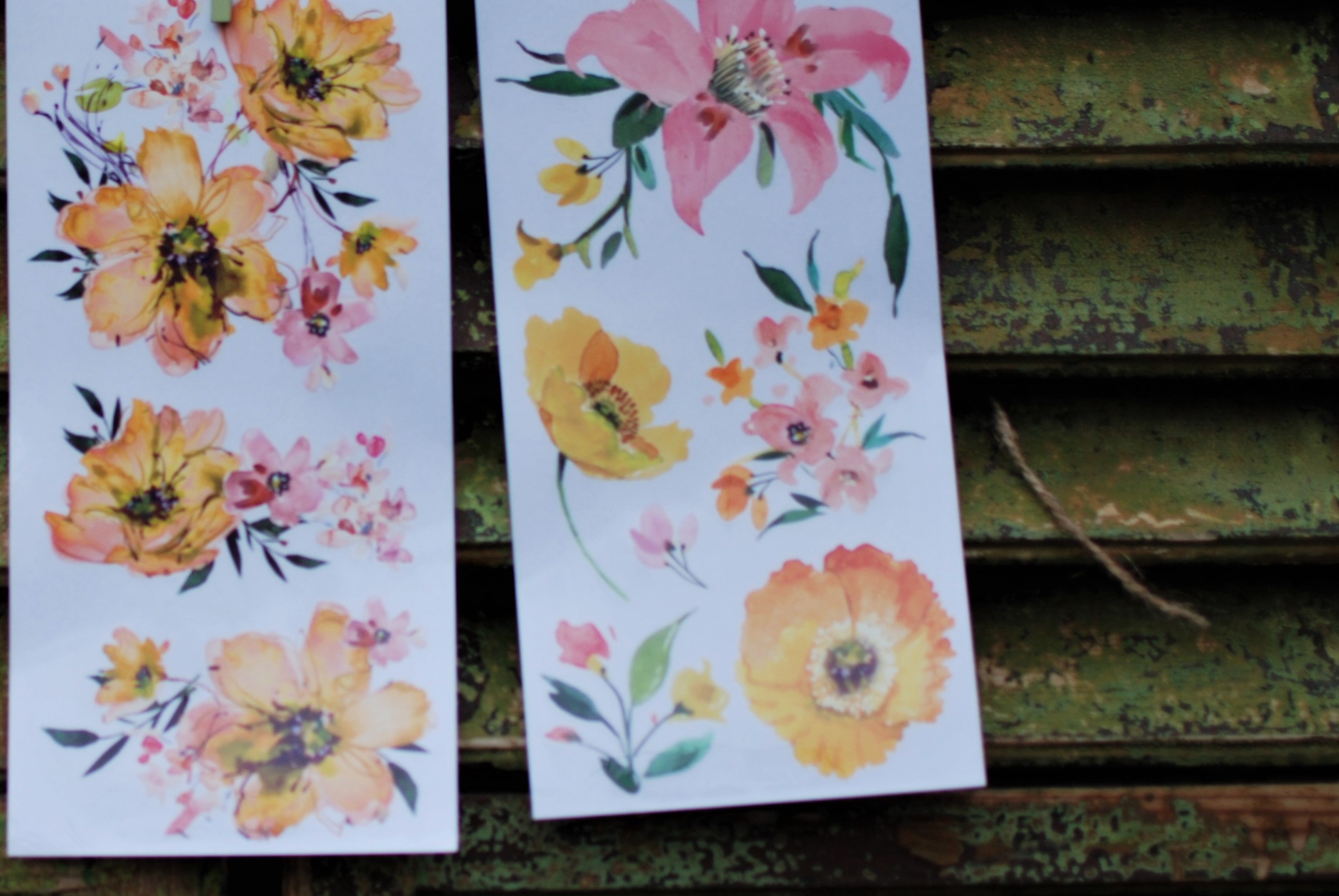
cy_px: 419
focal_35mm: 94
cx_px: 226
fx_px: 3496
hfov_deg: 21.4
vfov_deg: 14.6
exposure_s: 1/250
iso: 100
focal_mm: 35
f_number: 2
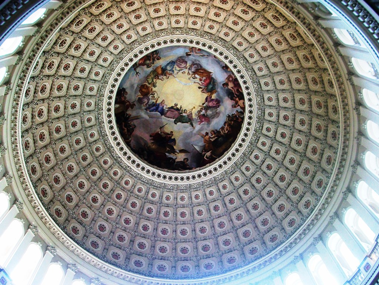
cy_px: 142
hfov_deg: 54.0
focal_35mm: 34
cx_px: 190
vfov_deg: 41.8
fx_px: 372
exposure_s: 1/50
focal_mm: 5.7
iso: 160
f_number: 2.8
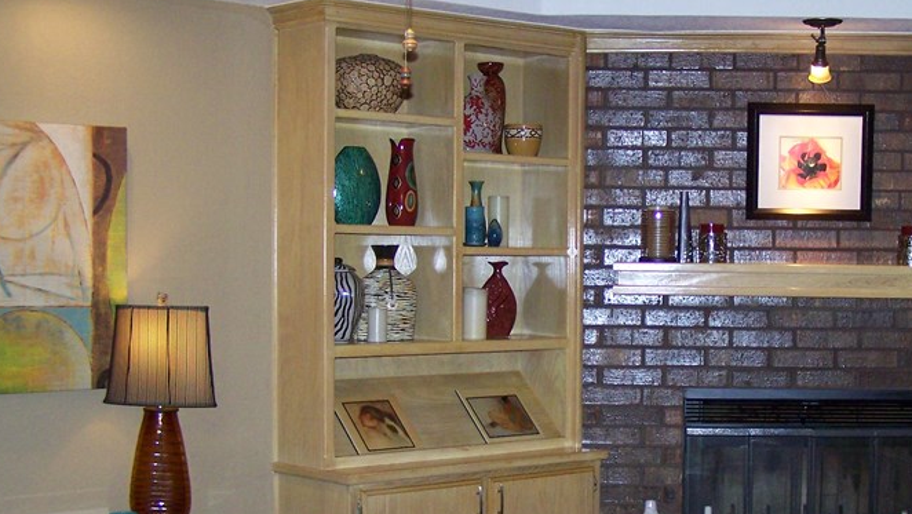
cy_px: 353
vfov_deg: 18.8
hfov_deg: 32.4
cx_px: 643
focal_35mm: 64
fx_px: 1548
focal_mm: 6.3
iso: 160
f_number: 2.8
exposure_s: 1/60
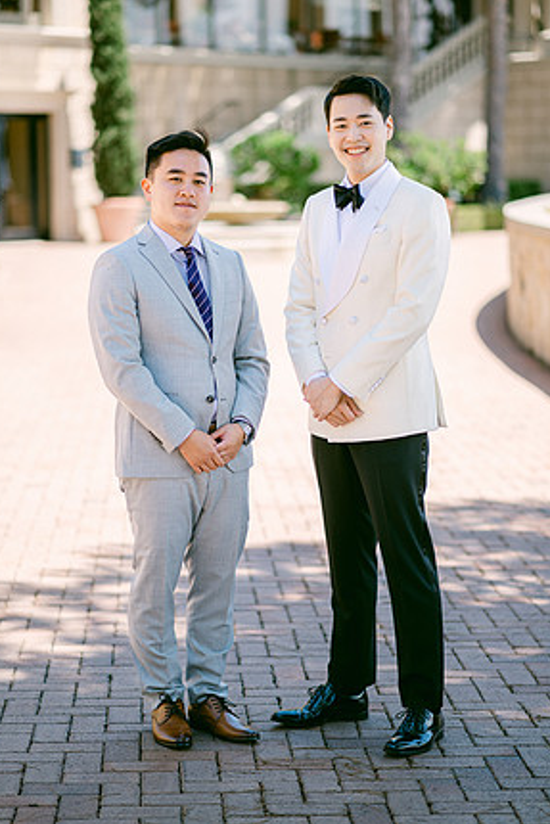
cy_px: 395
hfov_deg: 15.4
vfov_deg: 22.9
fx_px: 2038
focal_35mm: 89
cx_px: 276
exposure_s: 1/1600
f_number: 1.8
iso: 64
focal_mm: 85
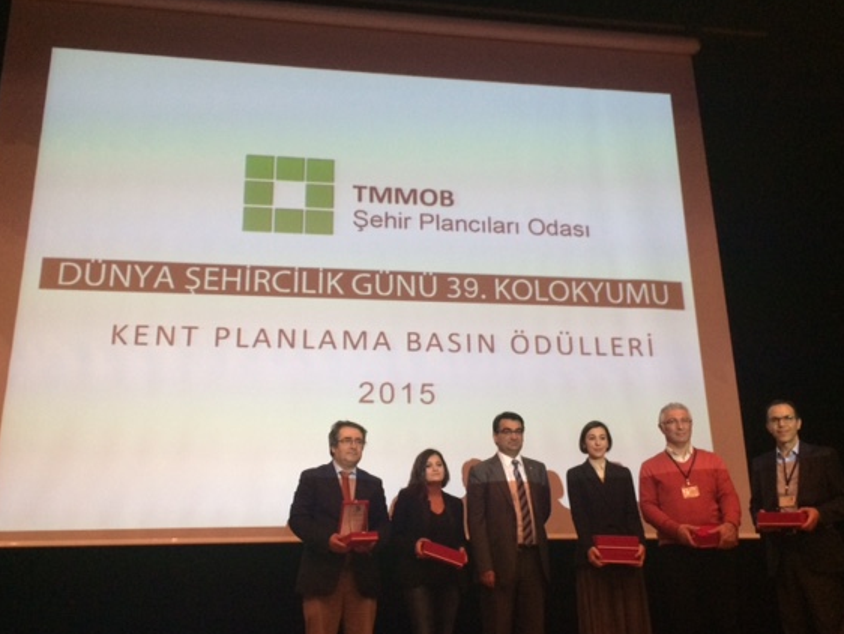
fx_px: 805
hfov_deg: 55.3
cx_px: 422
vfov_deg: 42.9
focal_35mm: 33
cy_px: 344
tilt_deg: +15.7
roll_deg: +2.9
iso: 320
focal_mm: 4.15
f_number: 2.2
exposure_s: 1/20
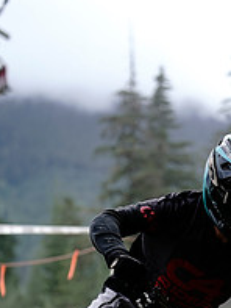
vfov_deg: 12.6
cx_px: 169
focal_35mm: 154
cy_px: 344
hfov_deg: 9.6
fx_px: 1369
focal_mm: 70
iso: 400
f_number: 2.8
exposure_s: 1/1600
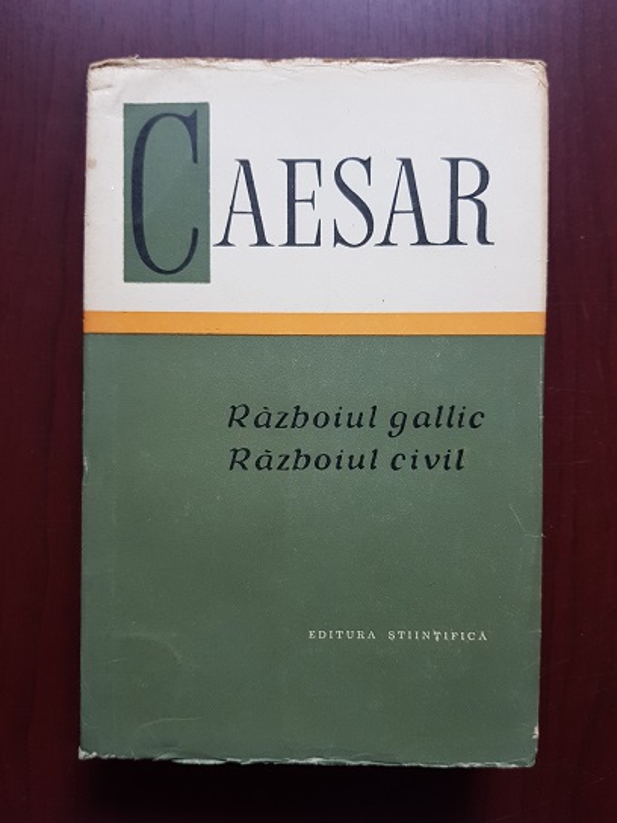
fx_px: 618
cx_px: 308
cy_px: 412
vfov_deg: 67.3
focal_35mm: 26
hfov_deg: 53.1
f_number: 1.7
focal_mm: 4.3
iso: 200
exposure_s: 1/15
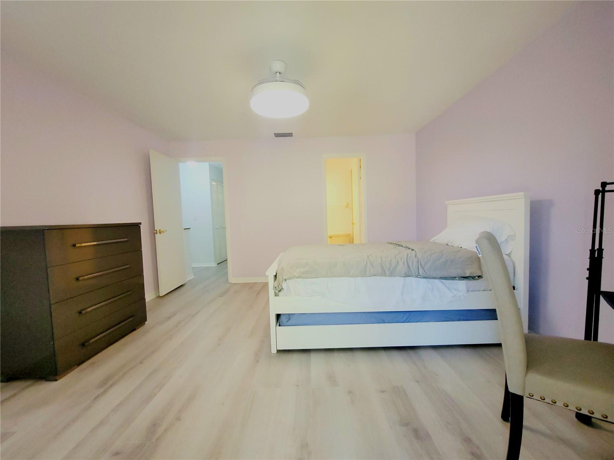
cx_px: 307
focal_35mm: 13
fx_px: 231
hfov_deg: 106.2
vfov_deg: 89.9
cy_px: 230
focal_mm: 2.2
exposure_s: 1/60.2
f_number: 2.2
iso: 250
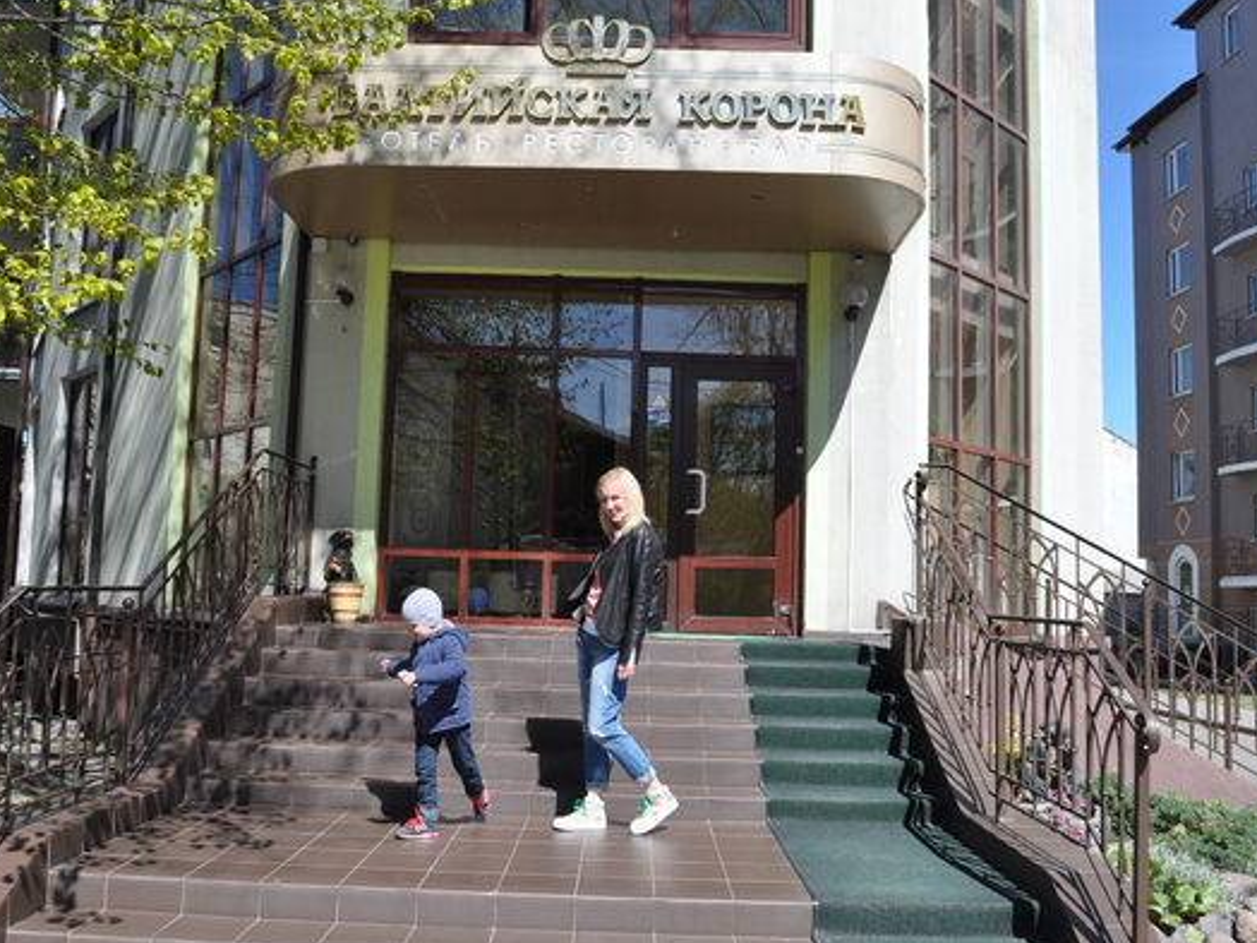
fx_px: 1198
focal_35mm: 33
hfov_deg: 55.4
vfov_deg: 42.9
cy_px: 472
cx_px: 626
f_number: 9
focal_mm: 20
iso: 200
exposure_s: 1/320
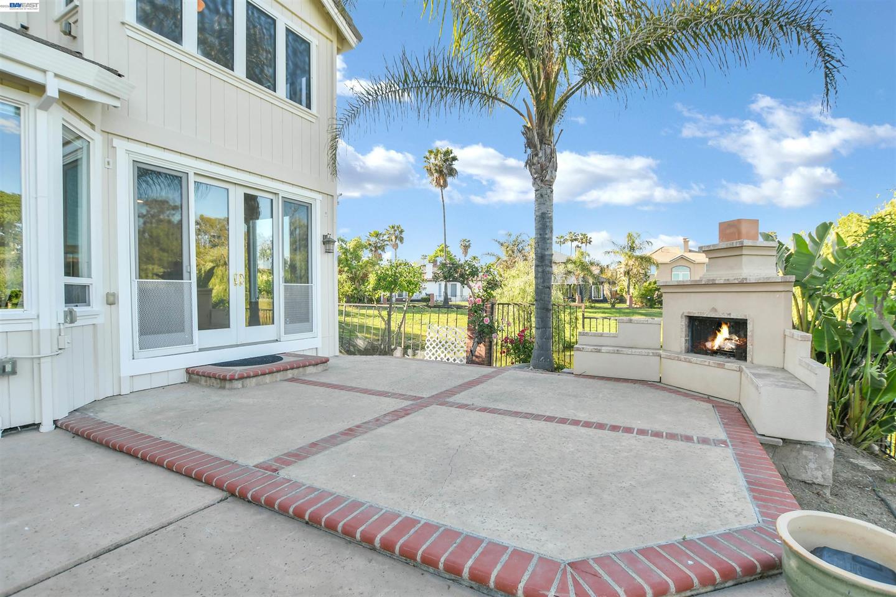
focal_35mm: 15
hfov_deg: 100.4
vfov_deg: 77.3
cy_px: 298
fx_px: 373
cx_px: 448
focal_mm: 10
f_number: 5
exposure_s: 1/160
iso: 200
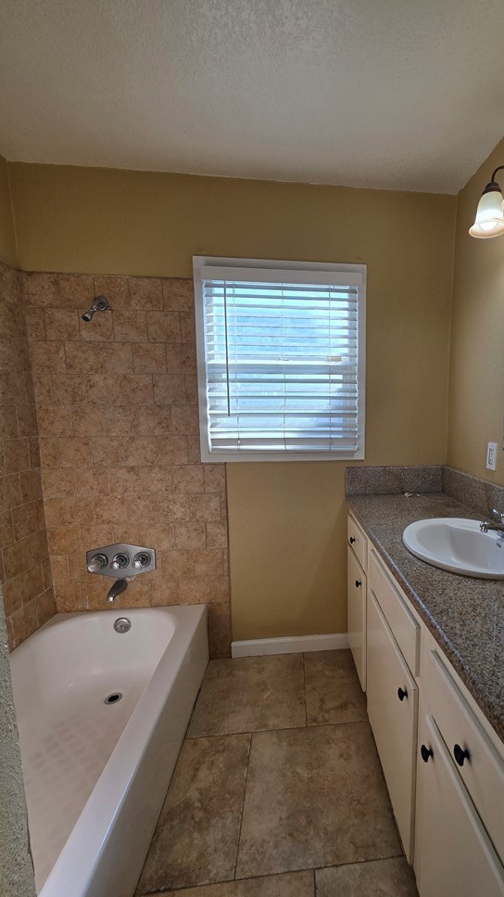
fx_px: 356
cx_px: 334
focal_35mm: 15
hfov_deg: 68.7
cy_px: 452
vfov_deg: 103.0
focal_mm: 2.2
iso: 25
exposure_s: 1/120
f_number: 1.9
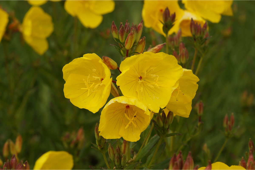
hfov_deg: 13.7
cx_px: 128
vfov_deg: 9.1
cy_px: 85
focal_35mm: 150
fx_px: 1062
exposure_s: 1/160
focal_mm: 100
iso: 200
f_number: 11
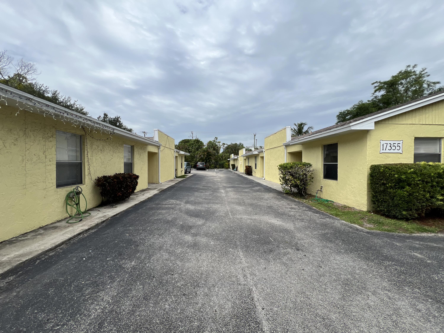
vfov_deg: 89.9
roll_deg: +0.9
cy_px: 166
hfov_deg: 106.2
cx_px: 222
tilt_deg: -0.8
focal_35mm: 13
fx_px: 167
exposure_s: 1/1672
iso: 32
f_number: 1.8
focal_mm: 1.57
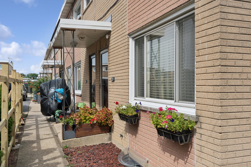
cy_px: 84
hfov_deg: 54.4
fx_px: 244
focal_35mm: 35
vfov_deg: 37.9
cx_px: 126
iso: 400
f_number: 8
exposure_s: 1/1600
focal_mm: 35
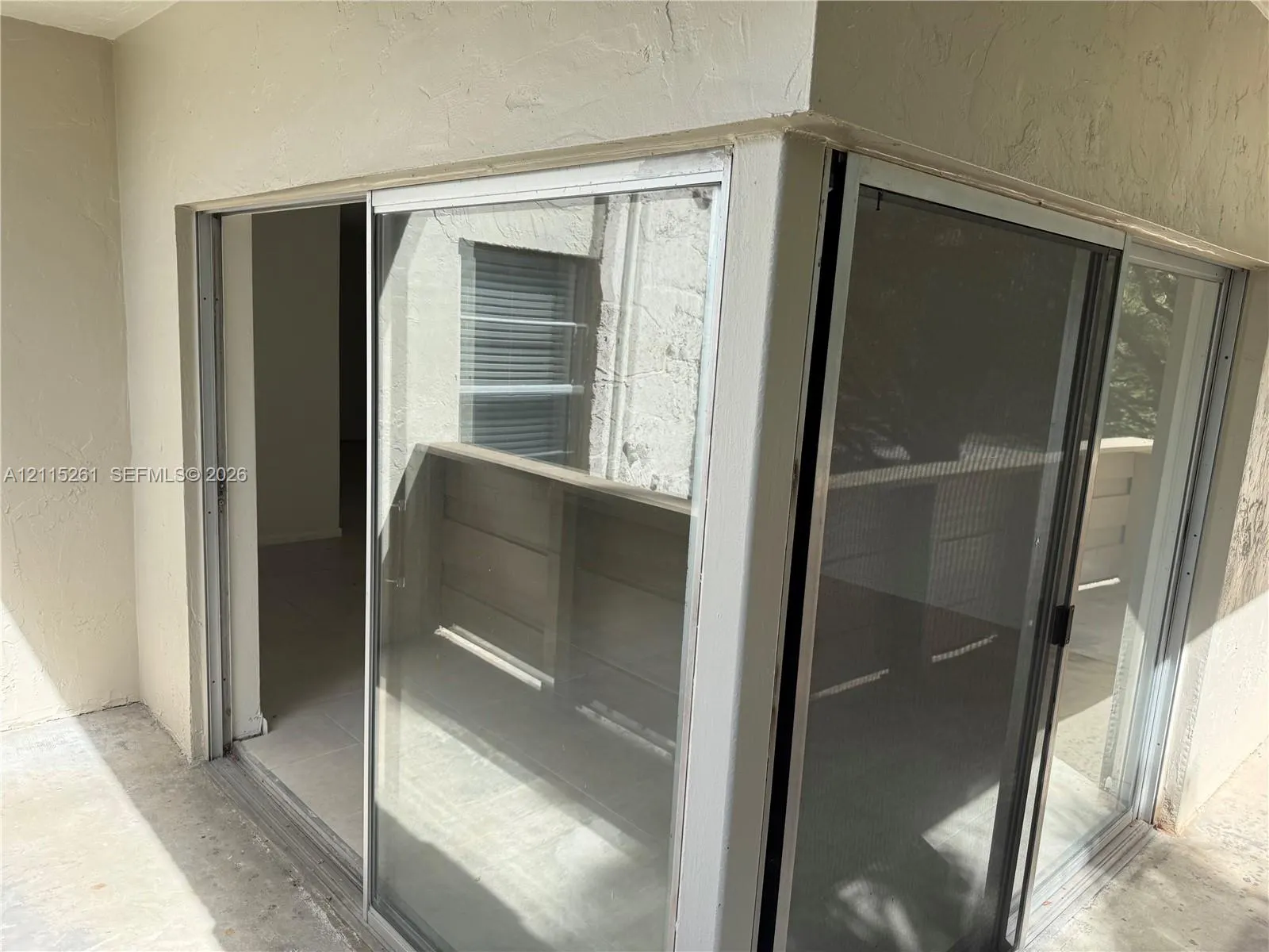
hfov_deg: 71.6
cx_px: 634
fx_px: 880
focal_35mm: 24
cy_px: 476
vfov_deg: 56.8
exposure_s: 1/1653
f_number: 1.78
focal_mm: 6.76
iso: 100
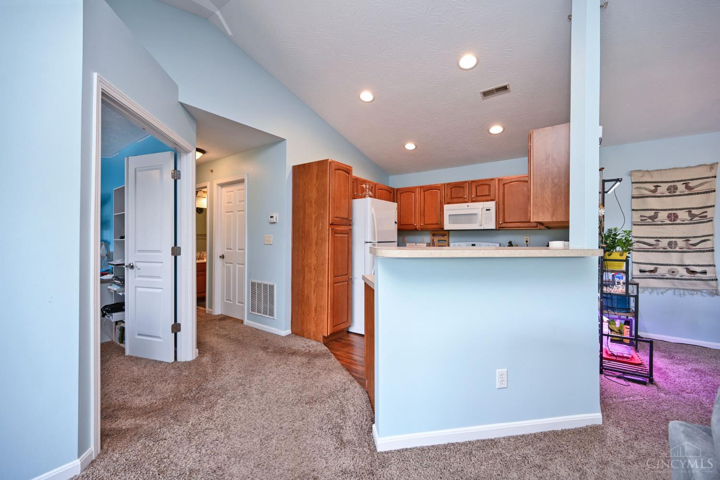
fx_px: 280
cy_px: 240
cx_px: 360
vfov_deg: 81.2
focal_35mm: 14
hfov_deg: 104.3
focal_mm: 14
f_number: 4
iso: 320
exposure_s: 1/60
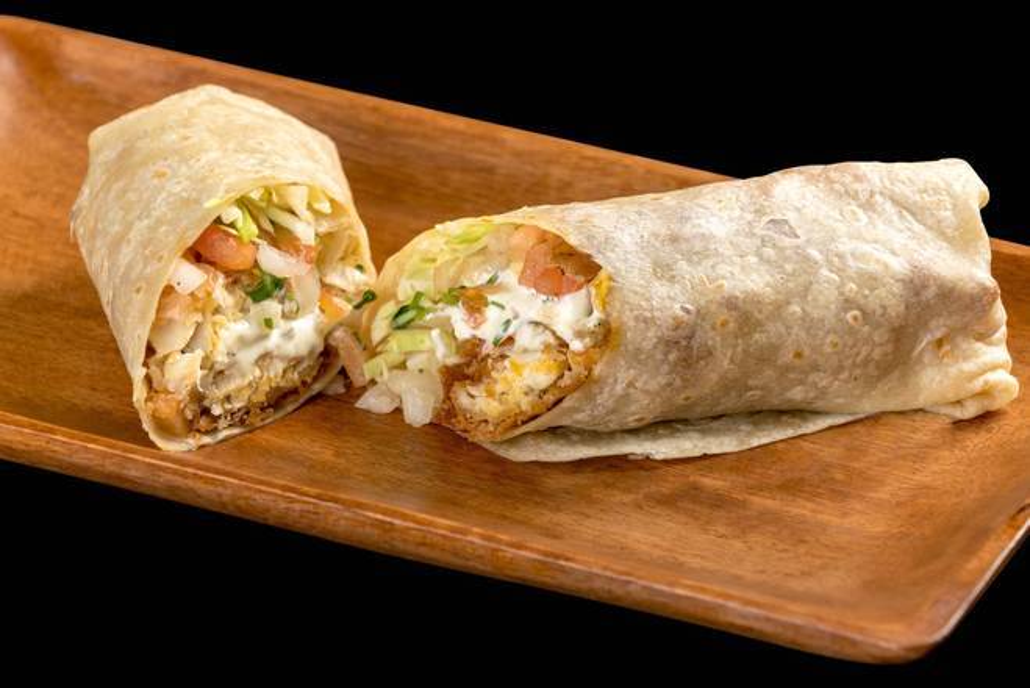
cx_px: 515
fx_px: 4293
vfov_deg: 9.2
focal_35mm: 150
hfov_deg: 13.7
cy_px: 344
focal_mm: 150
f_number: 8
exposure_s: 1/160
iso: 100
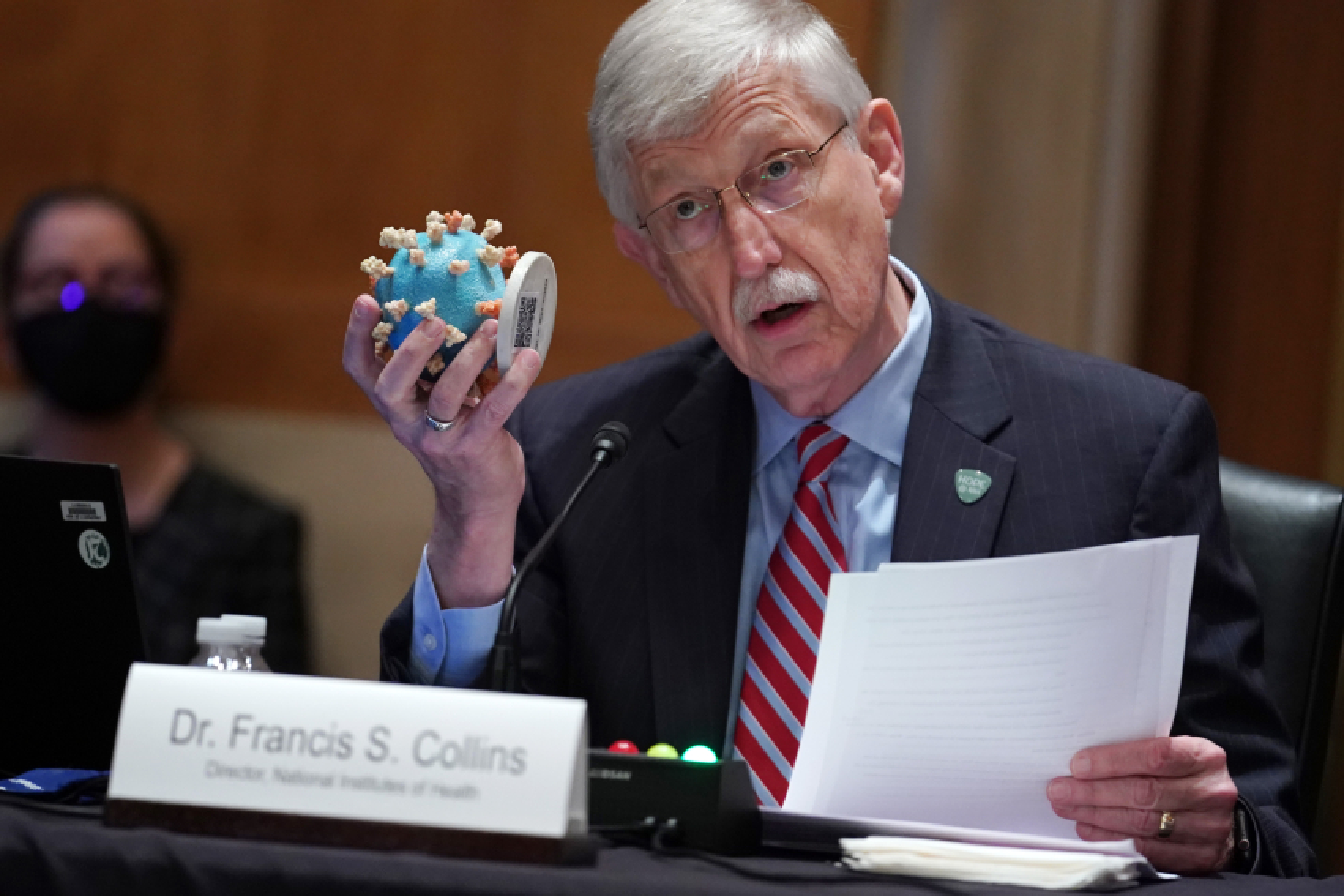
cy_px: 448
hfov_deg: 7.5
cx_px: 672
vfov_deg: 5.0
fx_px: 10303
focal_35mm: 276
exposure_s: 1/250
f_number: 2.8
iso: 3200
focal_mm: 184
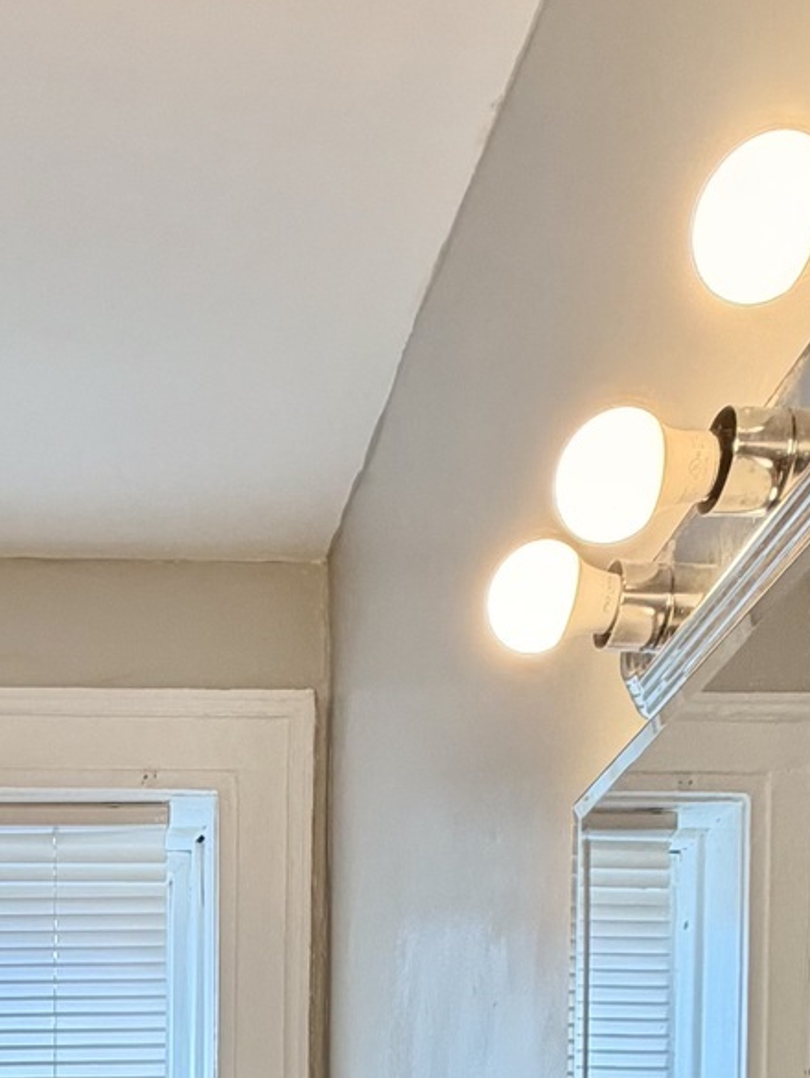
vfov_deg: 25.4
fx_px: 1715
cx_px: -6
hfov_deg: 25.3
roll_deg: -1.0
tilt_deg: -4.4
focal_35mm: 55
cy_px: 1654
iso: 80
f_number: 2.2
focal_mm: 2.22
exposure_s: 1/120
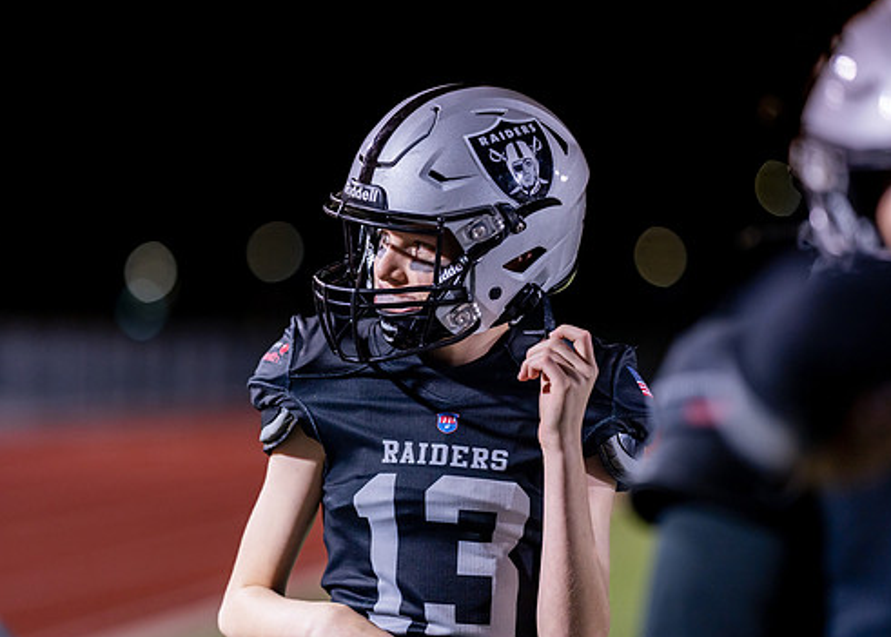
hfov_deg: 12.0
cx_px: 410
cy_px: 336
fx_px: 4227
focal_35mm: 167
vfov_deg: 8.6
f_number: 1.8
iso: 400
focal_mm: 135
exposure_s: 1/400
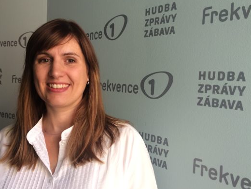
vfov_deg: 41.8
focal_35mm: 34
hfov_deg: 53.9
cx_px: 116
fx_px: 247
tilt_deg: -3.6
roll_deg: -2.0
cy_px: 89
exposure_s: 1/33
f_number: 2.2
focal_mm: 4.15
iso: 40
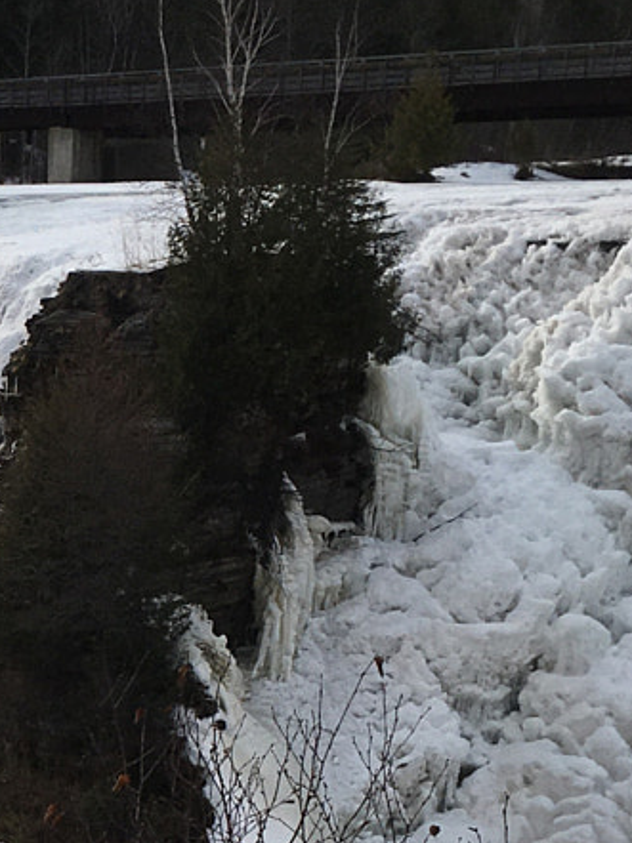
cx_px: -363
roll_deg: +2.4
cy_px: 771
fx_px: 2559
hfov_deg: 13.2
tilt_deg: -13.3
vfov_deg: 18.4
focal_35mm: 105
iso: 25
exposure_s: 1/1923
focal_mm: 4.15
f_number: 2.2
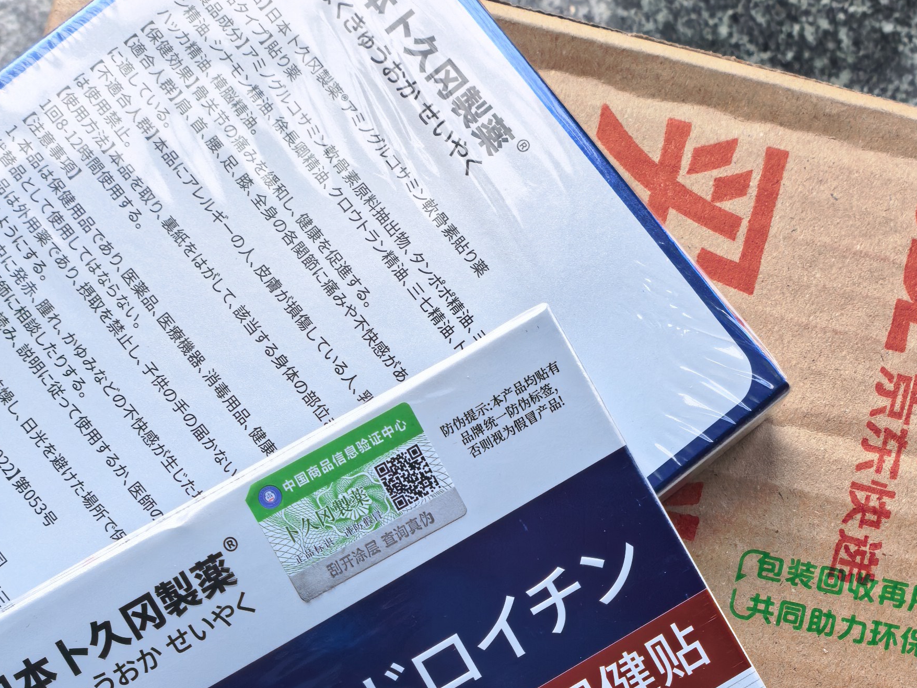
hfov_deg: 34.3
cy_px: 728
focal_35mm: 56
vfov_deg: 24.6
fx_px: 1484
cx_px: 471
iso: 64
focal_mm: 5.75
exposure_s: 1/100
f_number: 2.8
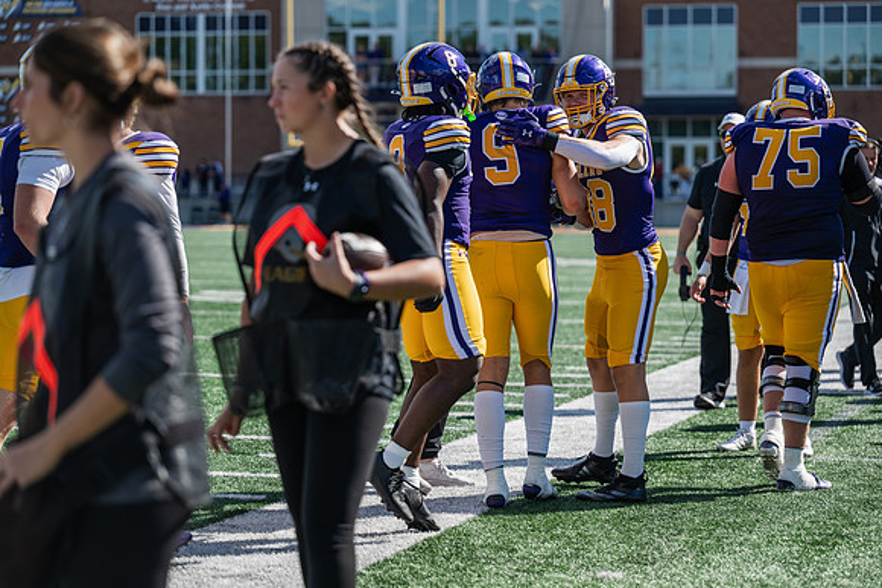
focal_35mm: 110
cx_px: 441
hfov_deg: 18.6
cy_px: 294
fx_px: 2696
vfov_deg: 12.5
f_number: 3.2
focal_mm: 110
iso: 64
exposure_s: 1/800
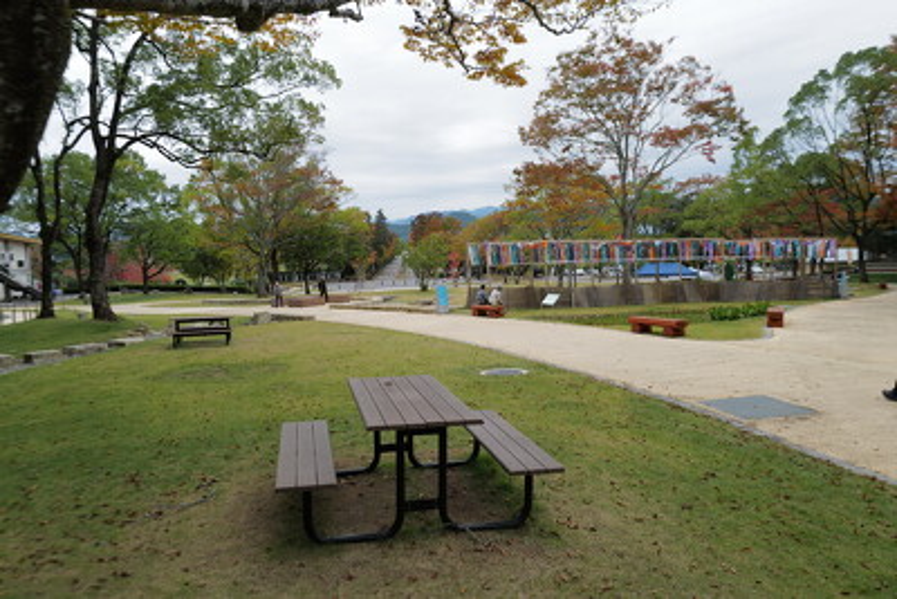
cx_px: 448
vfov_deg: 46.4
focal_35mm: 28
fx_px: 698
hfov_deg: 65.5
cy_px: 300
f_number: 4
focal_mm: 28
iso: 100
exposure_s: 1/200
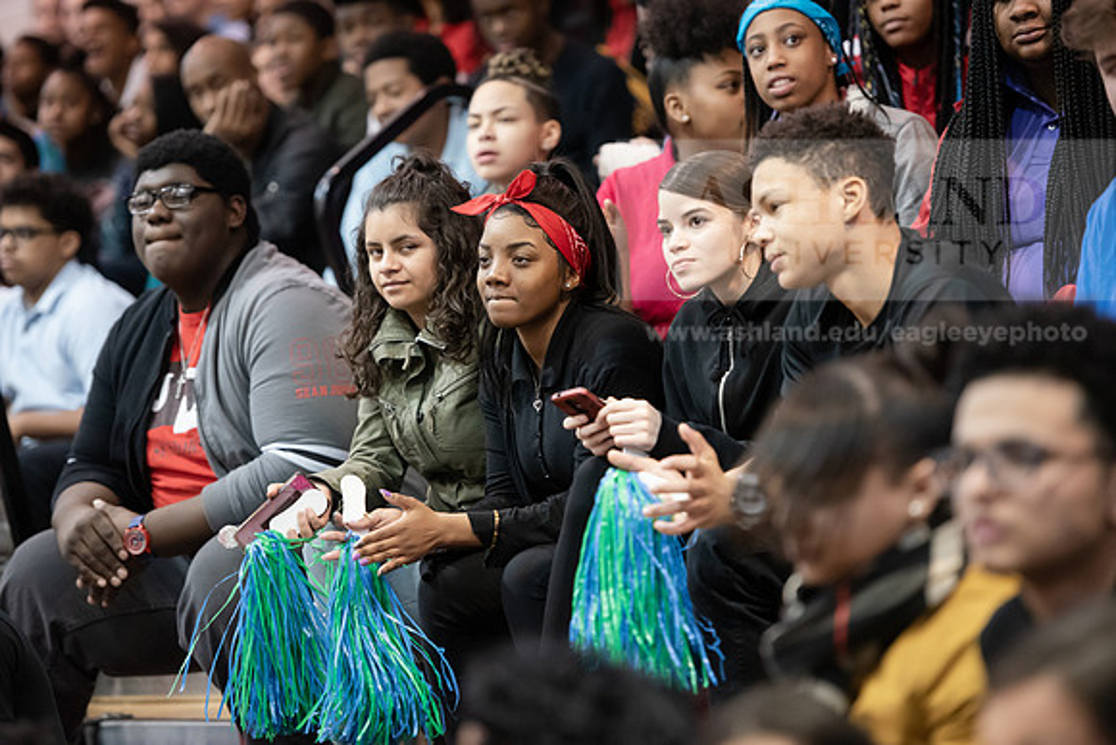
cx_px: 558
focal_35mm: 160
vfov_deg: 8.6
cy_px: 372
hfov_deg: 12.8
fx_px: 4961
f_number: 3.2
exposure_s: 1/200
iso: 5000
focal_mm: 160
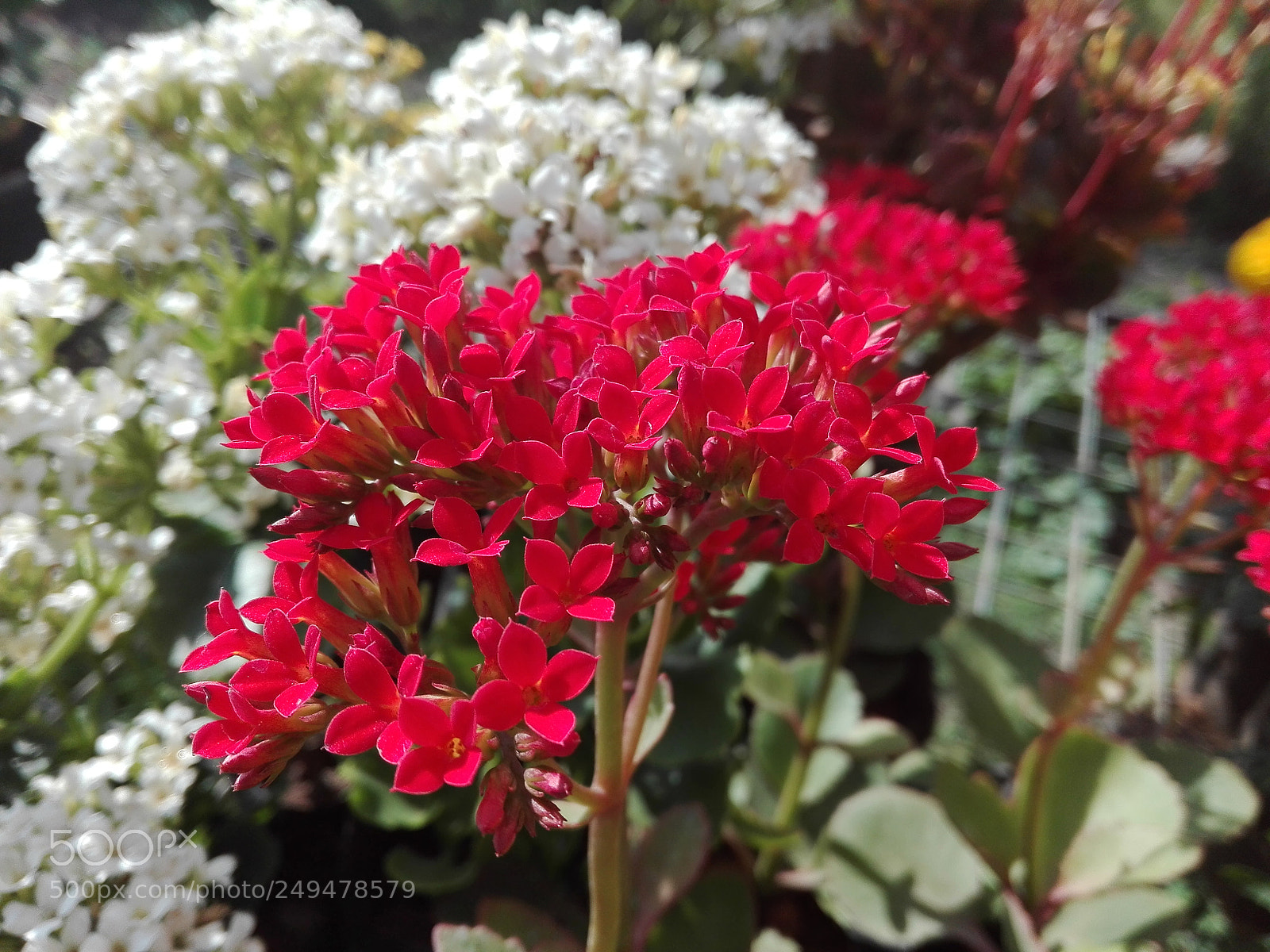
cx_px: 635
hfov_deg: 65.3
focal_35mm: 27
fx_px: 991
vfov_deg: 51.4
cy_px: 476
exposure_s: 1/1109
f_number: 2
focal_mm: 3.79
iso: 100
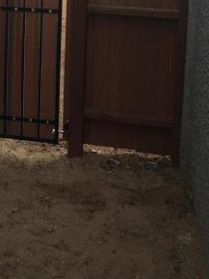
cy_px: -21
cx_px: -67
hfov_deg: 17.8
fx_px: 619
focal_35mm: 77
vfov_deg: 23.8
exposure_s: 1/40
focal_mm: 4.15
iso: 32
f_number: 2.2
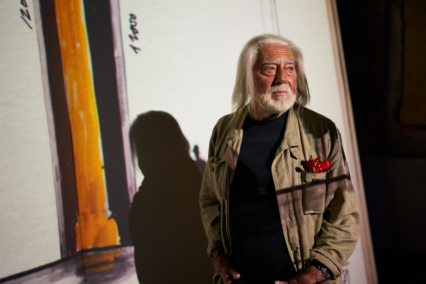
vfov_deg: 37.9
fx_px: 414
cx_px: 213
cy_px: 142
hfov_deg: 54.4
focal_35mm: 35
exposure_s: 1/200
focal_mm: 35
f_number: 1.4
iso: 1000
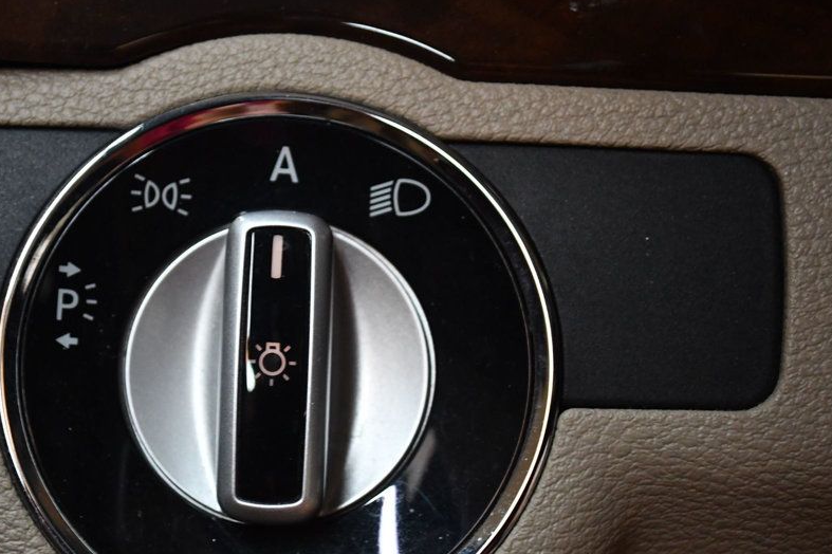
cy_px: 322
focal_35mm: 82
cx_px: 315
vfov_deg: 16.6
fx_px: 1894
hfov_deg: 24.7
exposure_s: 1/60
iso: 3600
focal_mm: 42
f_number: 5.3
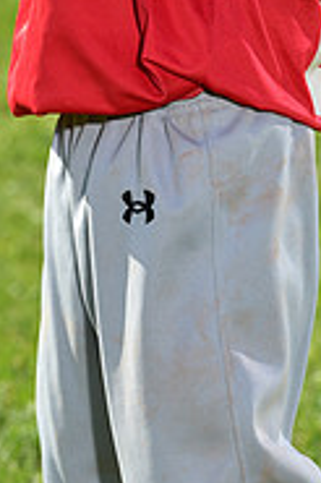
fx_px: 5051
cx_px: 228
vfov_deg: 5.4
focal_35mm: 377
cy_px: -217
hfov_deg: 3.6
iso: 80
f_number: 5.6
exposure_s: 1/250
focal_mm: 120
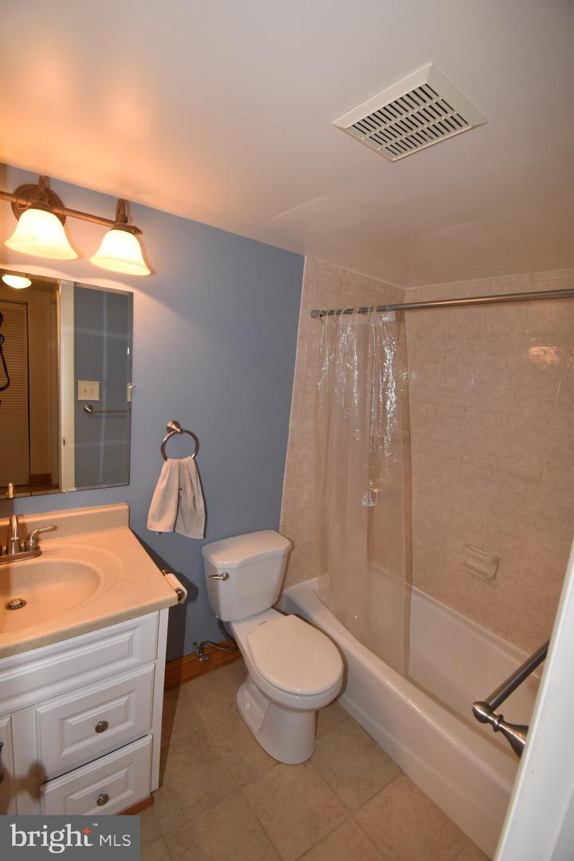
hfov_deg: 77.3
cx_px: 287
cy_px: 430
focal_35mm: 15
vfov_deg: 100.4
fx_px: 359
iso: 800
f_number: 7.1
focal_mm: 10
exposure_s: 1/60
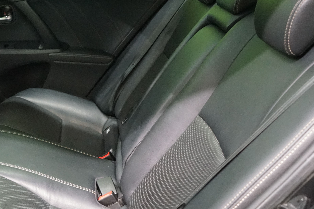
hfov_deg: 34.9
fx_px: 462
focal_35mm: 53
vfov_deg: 25.1
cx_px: 20
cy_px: 164
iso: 6400
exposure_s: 1/20
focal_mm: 28
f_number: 5.6
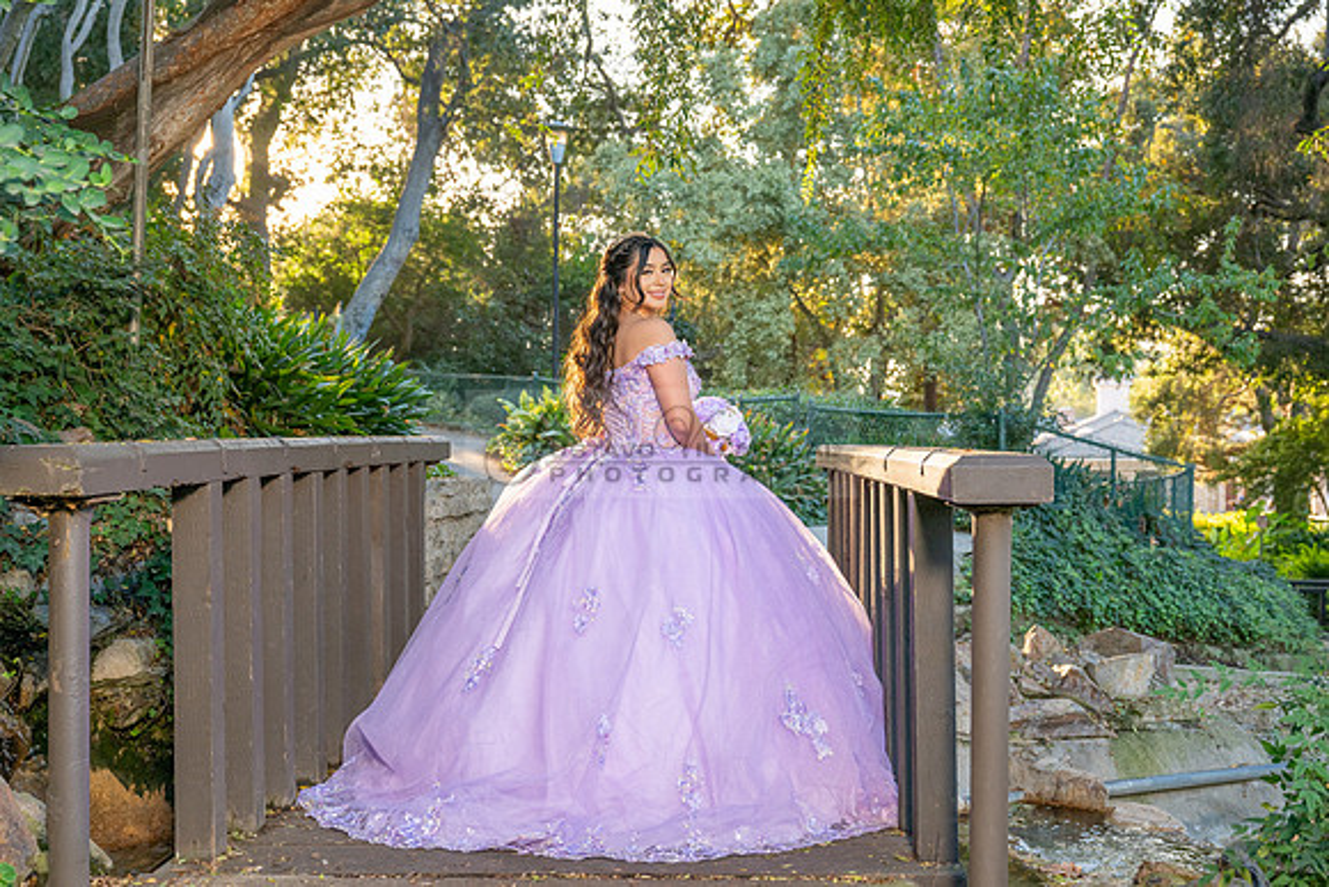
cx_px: 686
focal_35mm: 44
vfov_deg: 30.3
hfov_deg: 44.1
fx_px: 1639
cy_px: 443
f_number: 4.5
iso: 400
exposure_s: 1/200
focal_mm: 42
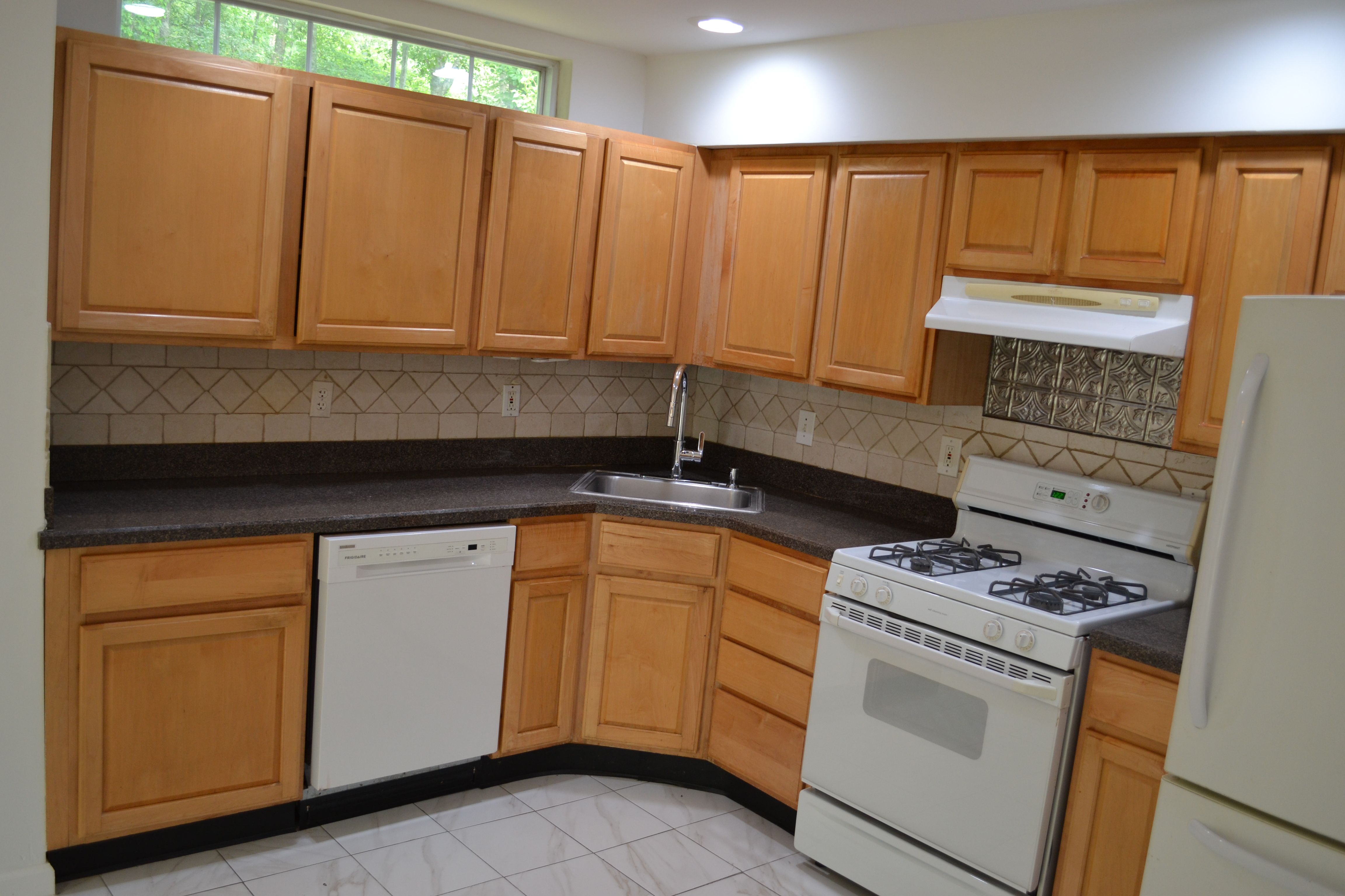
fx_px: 1121
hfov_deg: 61.9
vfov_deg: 43.6
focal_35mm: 30
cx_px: 672
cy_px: 448
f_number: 4
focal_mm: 20
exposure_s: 1/60
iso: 400
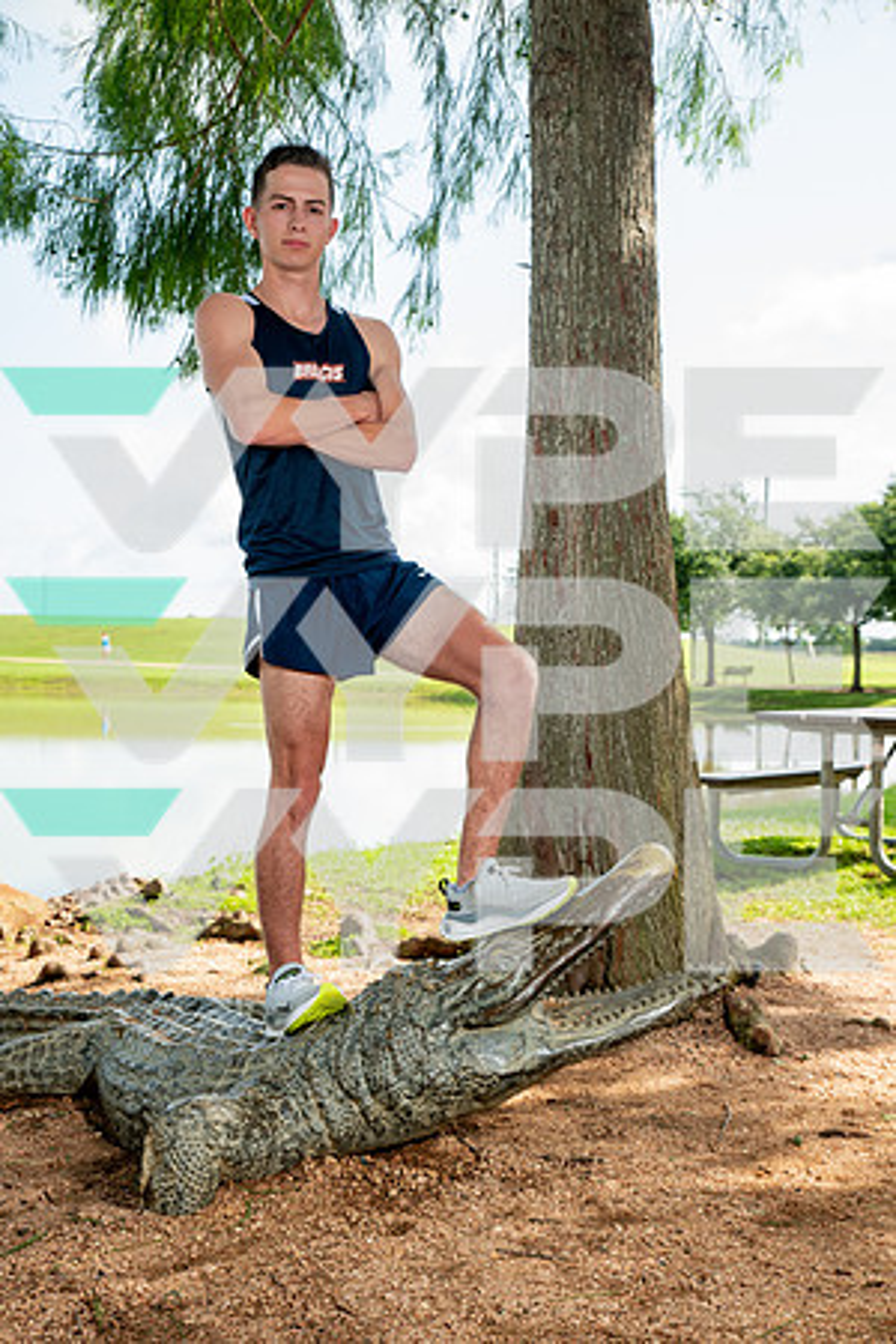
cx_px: 448
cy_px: 672
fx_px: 1792
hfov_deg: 28.1
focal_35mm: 48
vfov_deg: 41.1
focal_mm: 48
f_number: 7.1
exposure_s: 1/200
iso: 200
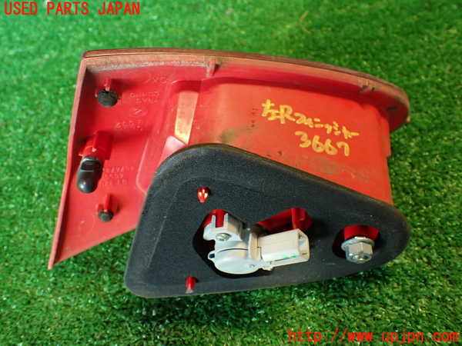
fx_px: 427
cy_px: 173
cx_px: 231
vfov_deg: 44.2
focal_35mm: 32
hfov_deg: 56.8
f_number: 2.4
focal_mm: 5.79
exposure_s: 1/30
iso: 320
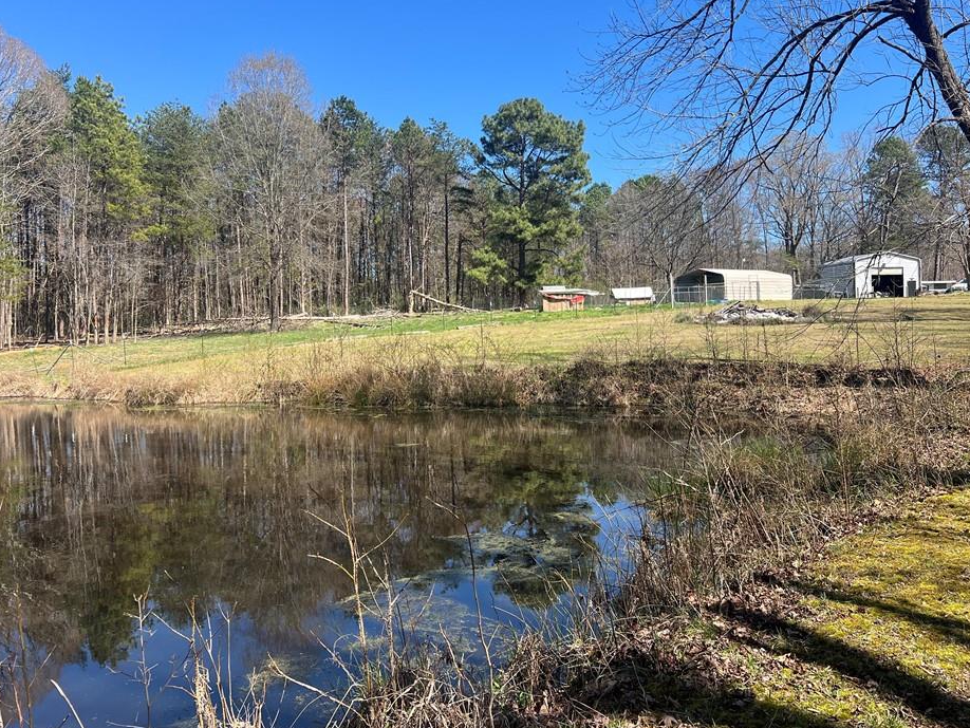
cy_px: 330
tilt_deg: -1.0
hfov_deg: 61.6
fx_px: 813
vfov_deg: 48.2
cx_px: 469
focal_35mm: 29
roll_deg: +1.0
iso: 50
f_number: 1.5
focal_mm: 5.7
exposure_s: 1/2008
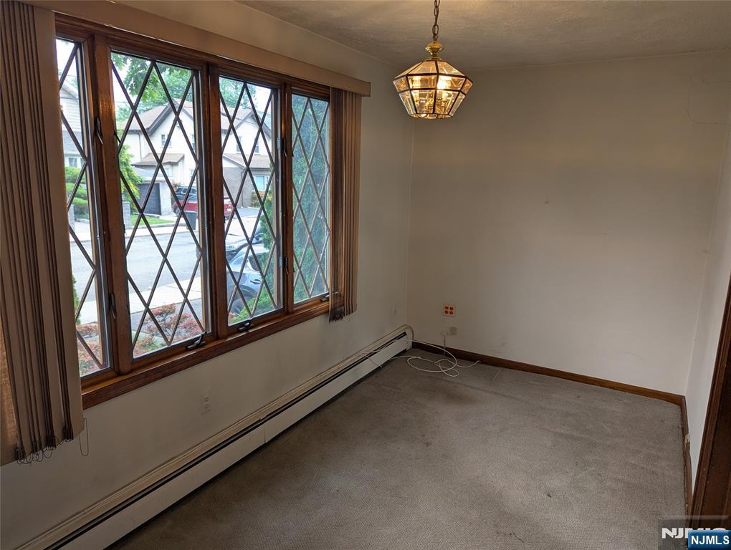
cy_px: 275
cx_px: 366
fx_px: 508
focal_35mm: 24
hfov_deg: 71.5
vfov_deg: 56.9
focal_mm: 6.81
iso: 34
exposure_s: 1/40
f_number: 1.85
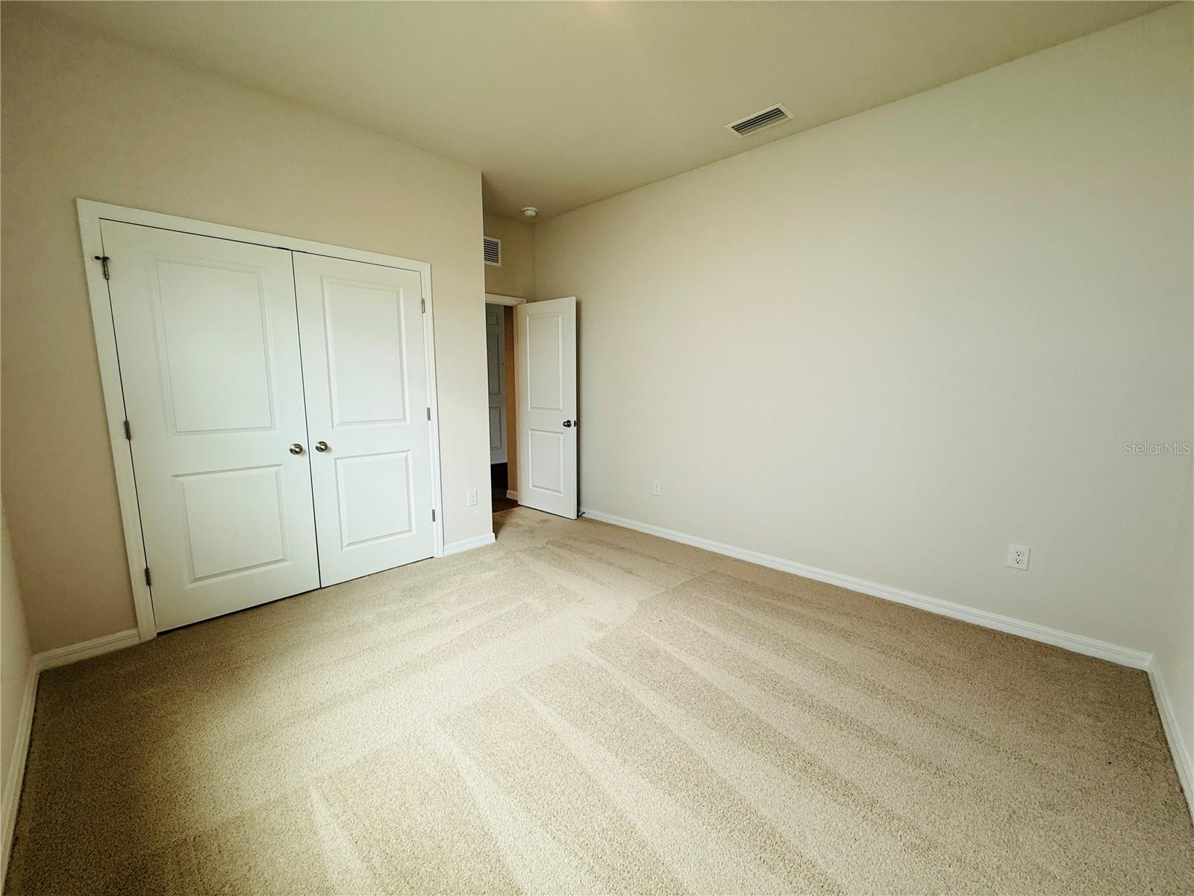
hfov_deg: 102.1
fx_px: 483
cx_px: 597
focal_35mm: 14
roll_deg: -0.5
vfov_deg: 85.7
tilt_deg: -7.1
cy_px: 448
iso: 80
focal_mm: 2.22
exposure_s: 1/99
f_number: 2.2
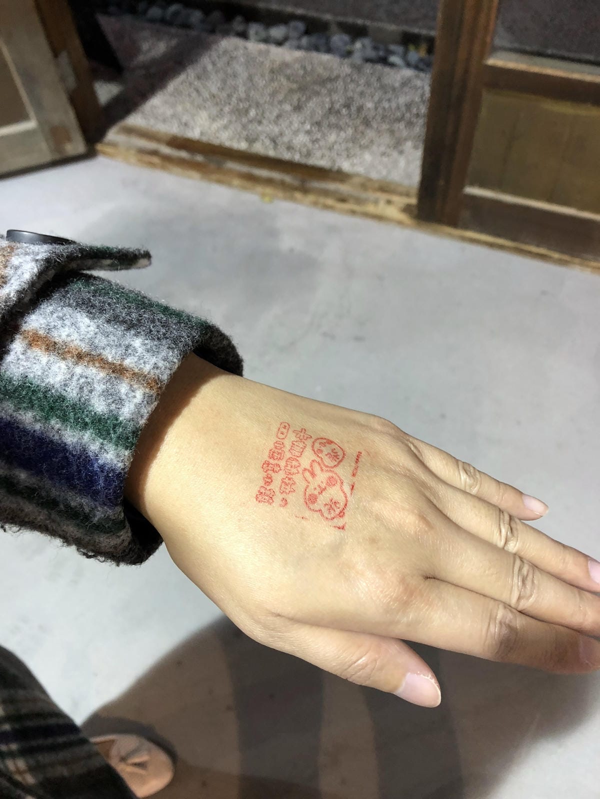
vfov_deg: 63.4
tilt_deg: -56.5
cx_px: 300
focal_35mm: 28
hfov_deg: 49.7
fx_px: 647
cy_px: 400
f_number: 1.8
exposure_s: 1/15
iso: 40
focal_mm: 3.99
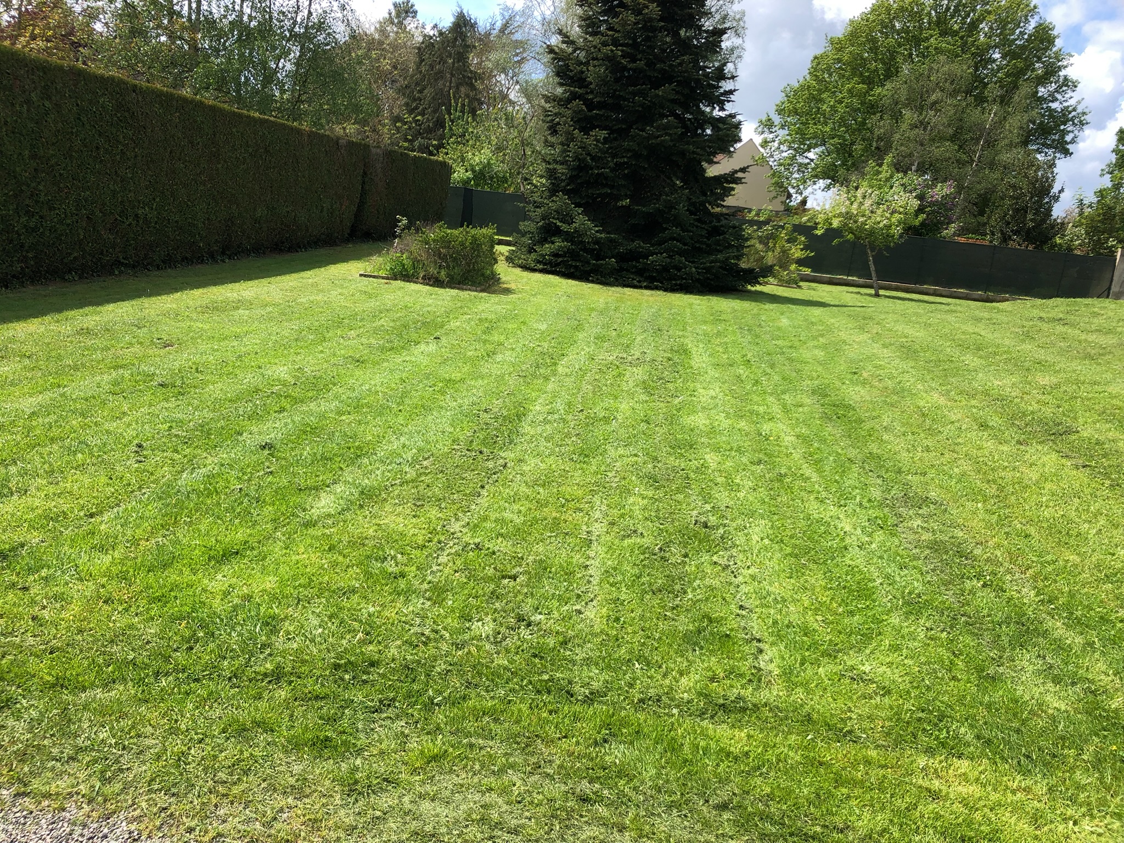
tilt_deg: -12.4
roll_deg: -9.2
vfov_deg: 49.7
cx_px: 562
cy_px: 422
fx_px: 909
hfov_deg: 63.4
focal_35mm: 28
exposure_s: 1/952
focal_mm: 3.99
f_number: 1.8
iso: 20
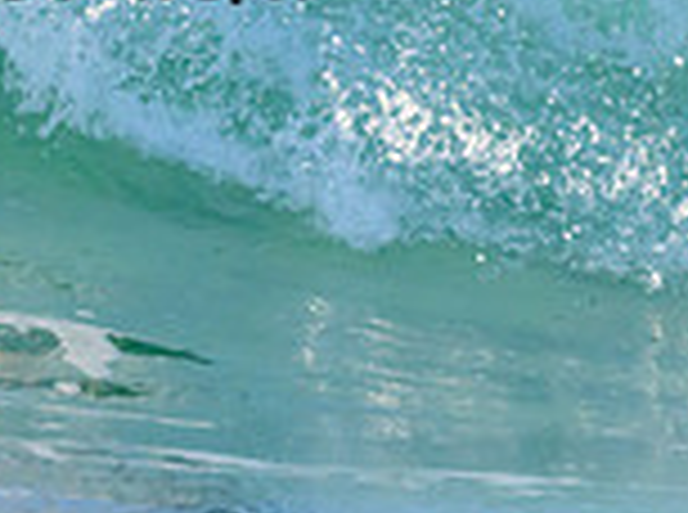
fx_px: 58038
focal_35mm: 2927
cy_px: -356
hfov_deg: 0.7
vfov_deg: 0.5
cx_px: -32
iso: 1600
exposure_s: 1/2000
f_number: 11
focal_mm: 620
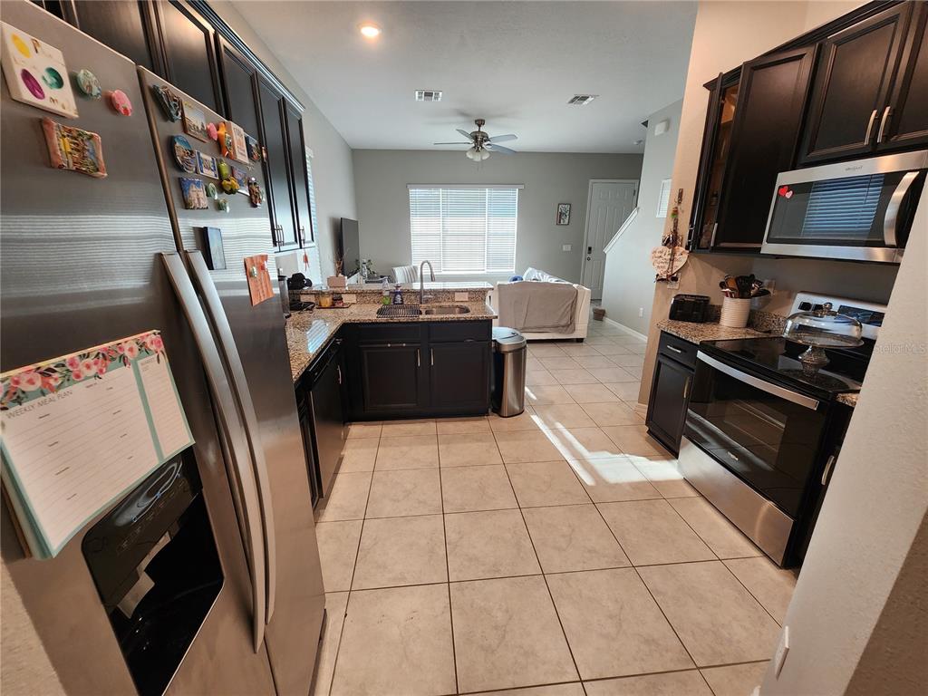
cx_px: 464
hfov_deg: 106.2
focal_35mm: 13
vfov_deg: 89.9
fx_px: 349
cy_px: 348
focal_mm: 2.2
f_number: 2.2
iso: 200
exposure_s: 1/60
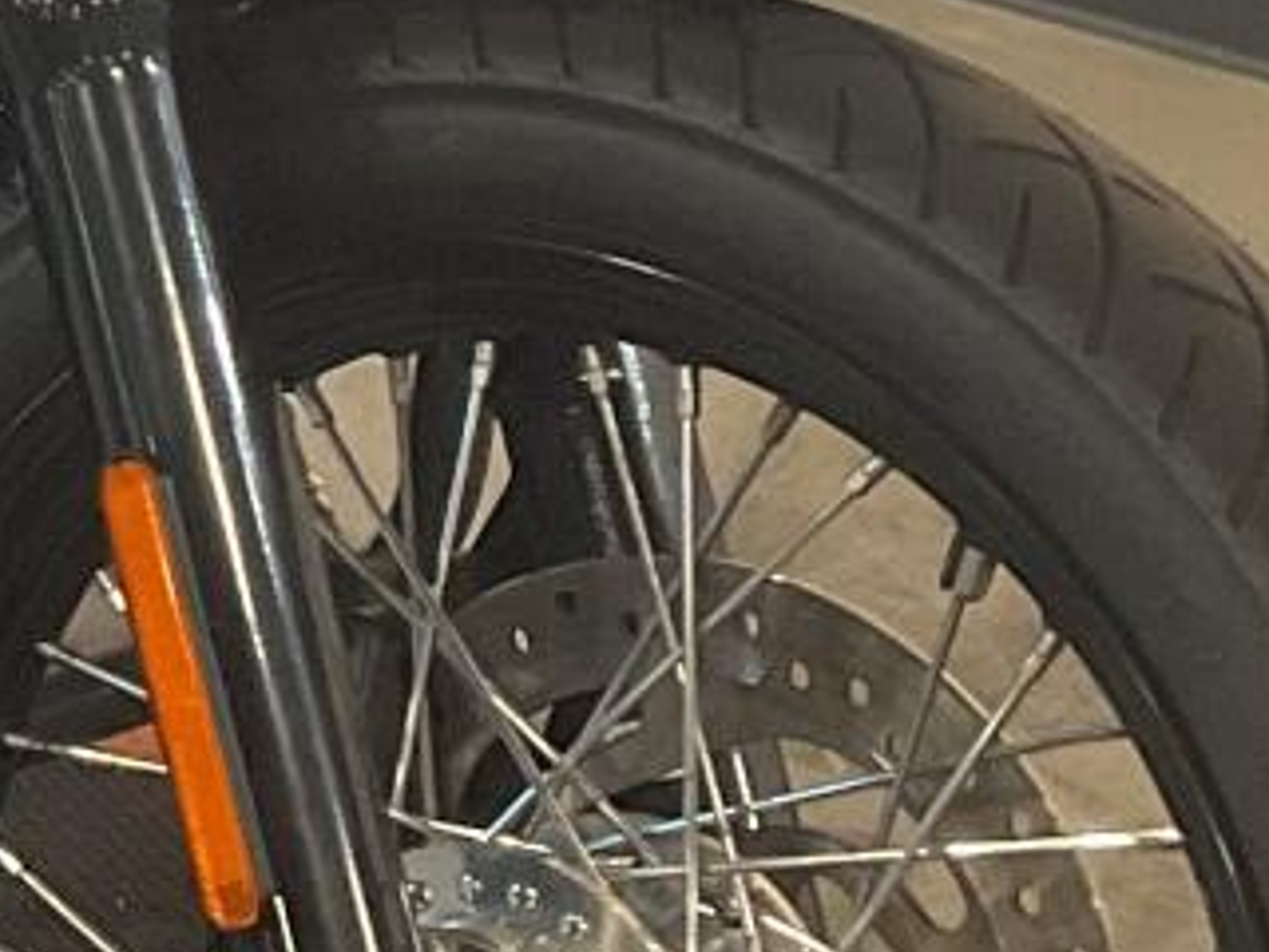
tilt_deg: -22.1
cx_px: -746
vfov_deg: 8.1
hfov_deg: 10.5
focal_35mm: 181
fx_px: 6635
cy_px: -111
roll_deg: +3.0
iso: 64
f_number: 1.8
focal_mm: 3
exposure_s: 1/50
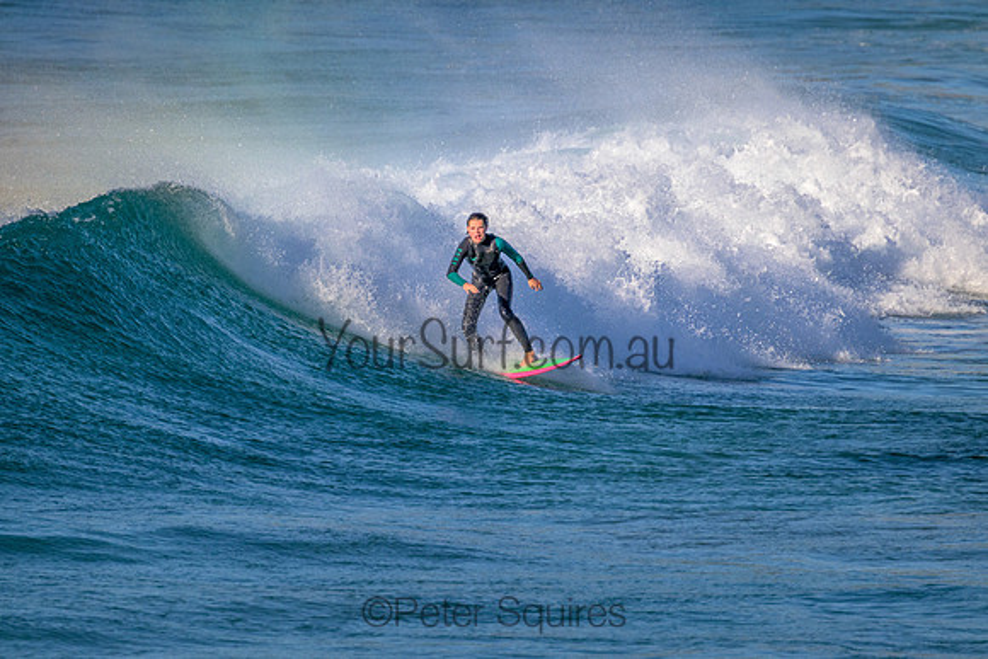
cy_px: 330
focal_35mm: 800
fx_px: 21960
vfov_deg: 1.7
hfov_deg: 2.6
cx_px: 494
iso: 1400
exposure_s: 1/2000
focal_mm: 800
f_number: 11
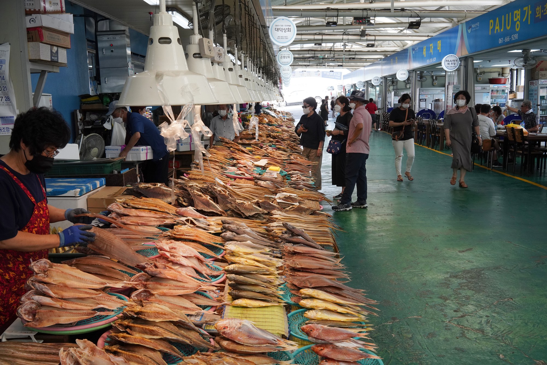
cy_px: 182
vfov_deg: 37.9
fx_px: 532
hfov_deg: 54.4
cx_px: 274
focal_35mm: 35
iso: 1600
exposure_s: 1/125
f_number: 13
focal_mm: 35
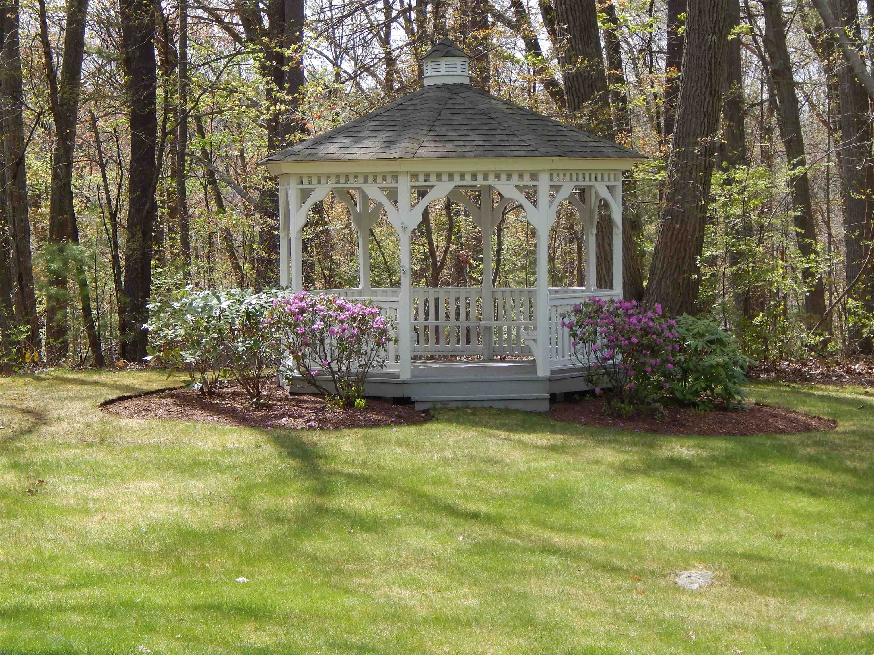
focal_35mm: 105
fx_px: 2651
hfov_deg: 18.7
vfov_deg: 14.1
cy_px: 328
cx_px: 437
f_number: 4.5
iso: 125
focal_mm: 18.7
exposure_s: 1/320
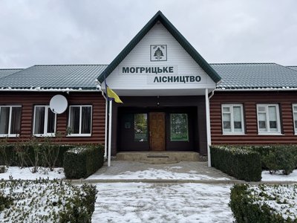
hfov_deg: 71.6
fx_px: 206
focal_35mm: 24
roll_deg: +1.0
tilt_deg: +7.0
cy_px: 112
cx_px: 148
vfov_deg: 56.8
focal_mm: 6.76
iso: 80
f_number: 1.78
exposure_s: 1/966
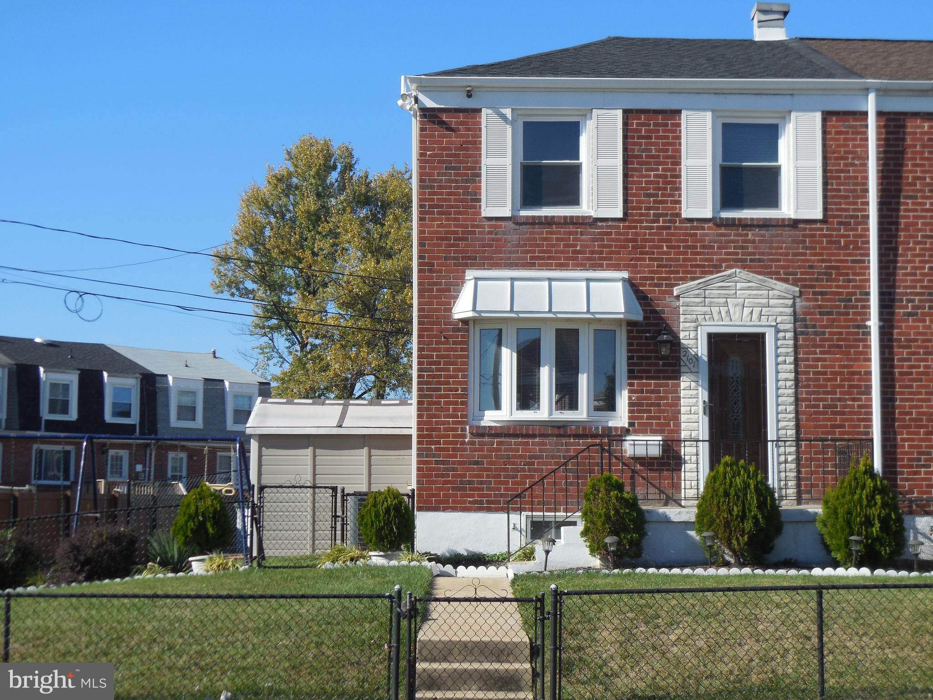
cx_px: 466
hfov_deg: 29.4
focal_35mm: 66
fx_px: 1779
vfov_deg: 22.3
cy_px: 350
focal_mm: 10.9
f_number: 4.2
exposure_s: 1/1000
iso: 125
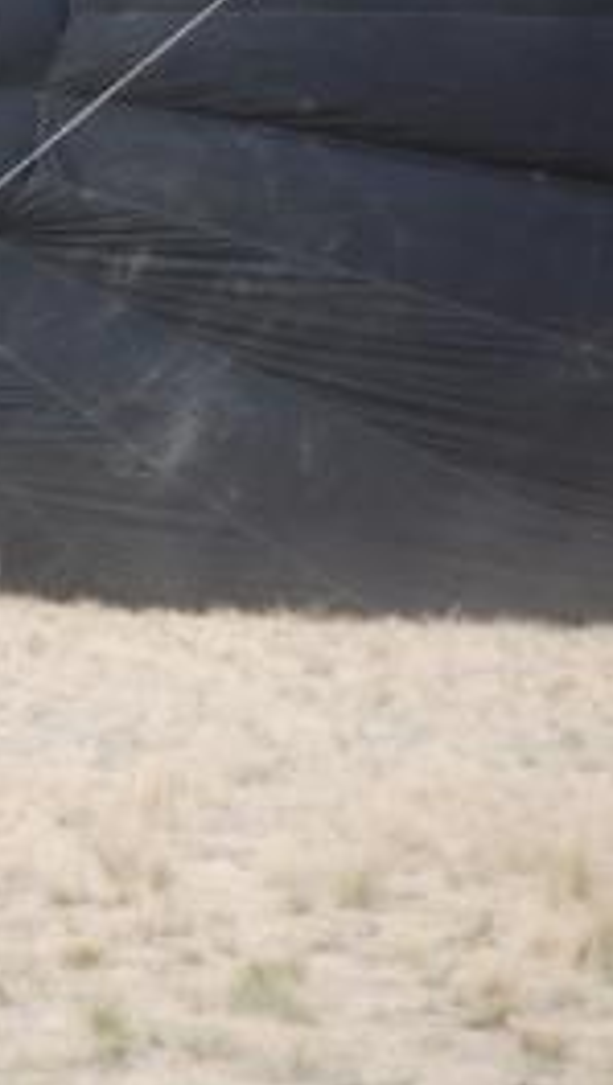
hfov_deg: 1.6
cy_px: 370
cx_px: -362
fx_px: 21963
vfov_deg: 2.8
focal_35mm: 762
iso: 500
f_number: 5.6
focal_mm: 200
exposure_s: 1/125
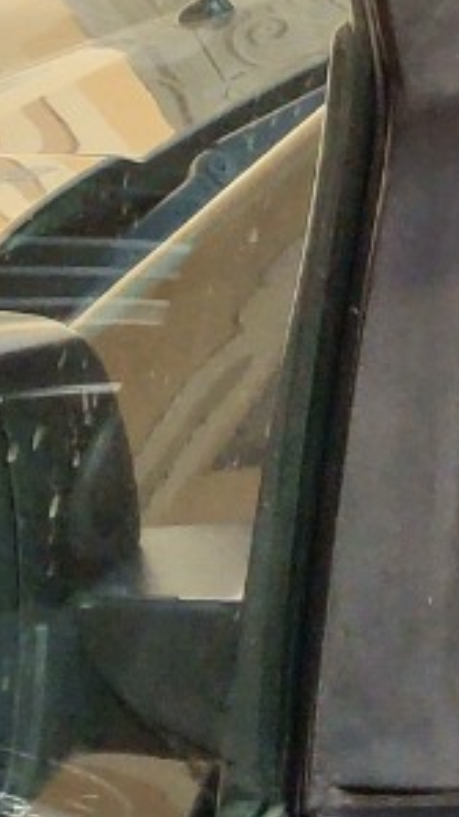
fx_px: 2857
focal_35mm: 132
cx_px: 1556
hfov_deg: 7.6
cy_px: 1037
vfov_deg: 15.5
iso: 100
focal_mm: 4.25
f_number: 1.7
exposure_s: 1/609
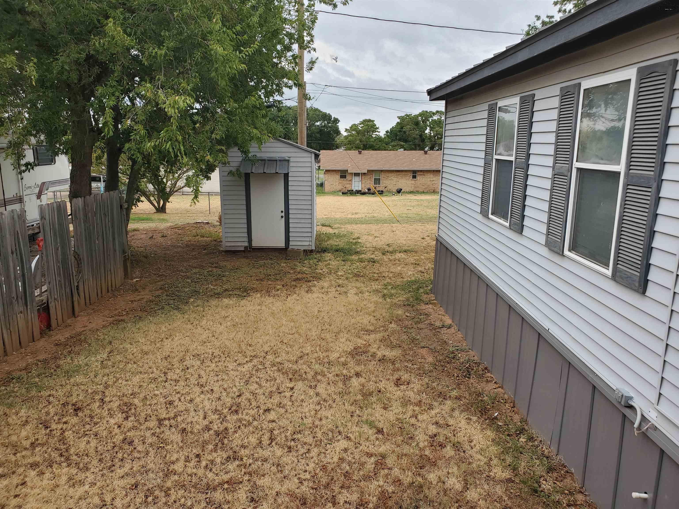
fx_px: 510
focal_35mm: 26
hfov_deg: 67.3
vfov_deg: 53.1
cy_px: 254
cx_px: 340
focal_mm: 4.3
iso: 50
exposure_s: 1/439
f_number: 2.4
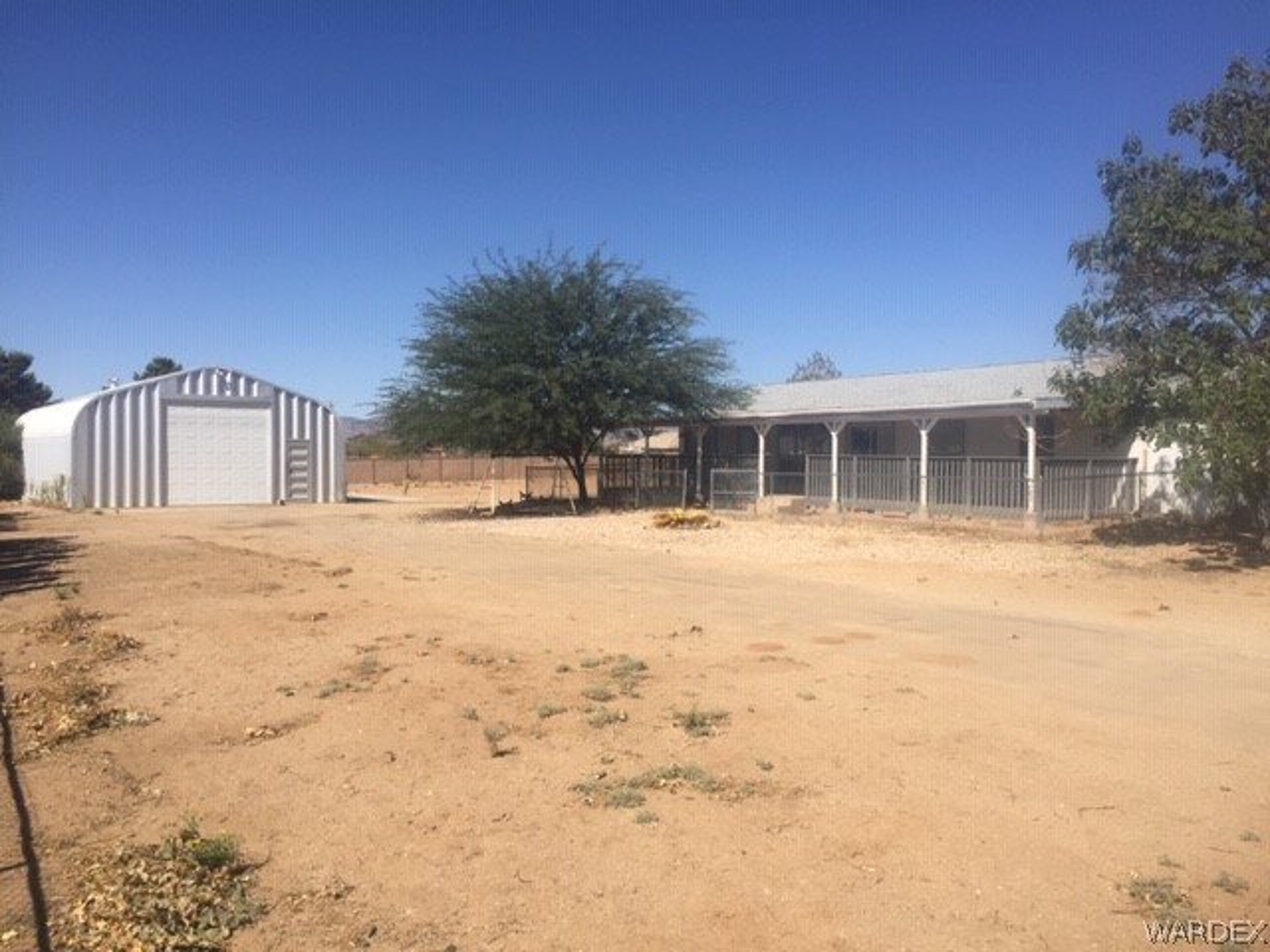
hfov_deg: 61.7
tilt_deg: -2.2
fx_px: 1064
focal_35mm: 29
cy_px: 476
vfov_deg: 48.2
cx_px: 635
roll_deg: -1.6
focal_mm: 4.15
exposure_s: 1/3049
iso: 32
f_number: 2.2
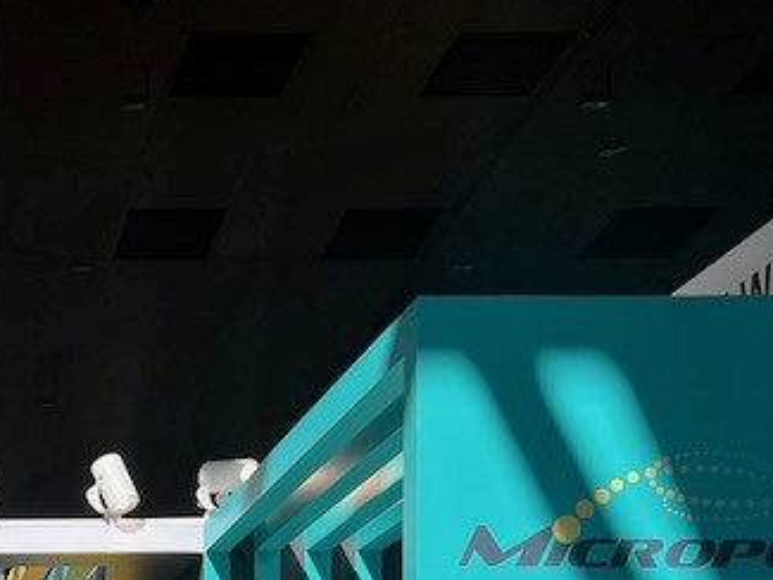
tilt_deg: +0.4
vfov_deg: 16.5
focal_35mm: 82
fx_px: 1832
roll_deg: -1.1
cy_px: 858
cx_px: -166
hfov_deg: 22.0
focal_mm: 5.7
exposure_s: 1/1901
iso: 50
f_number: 1.5
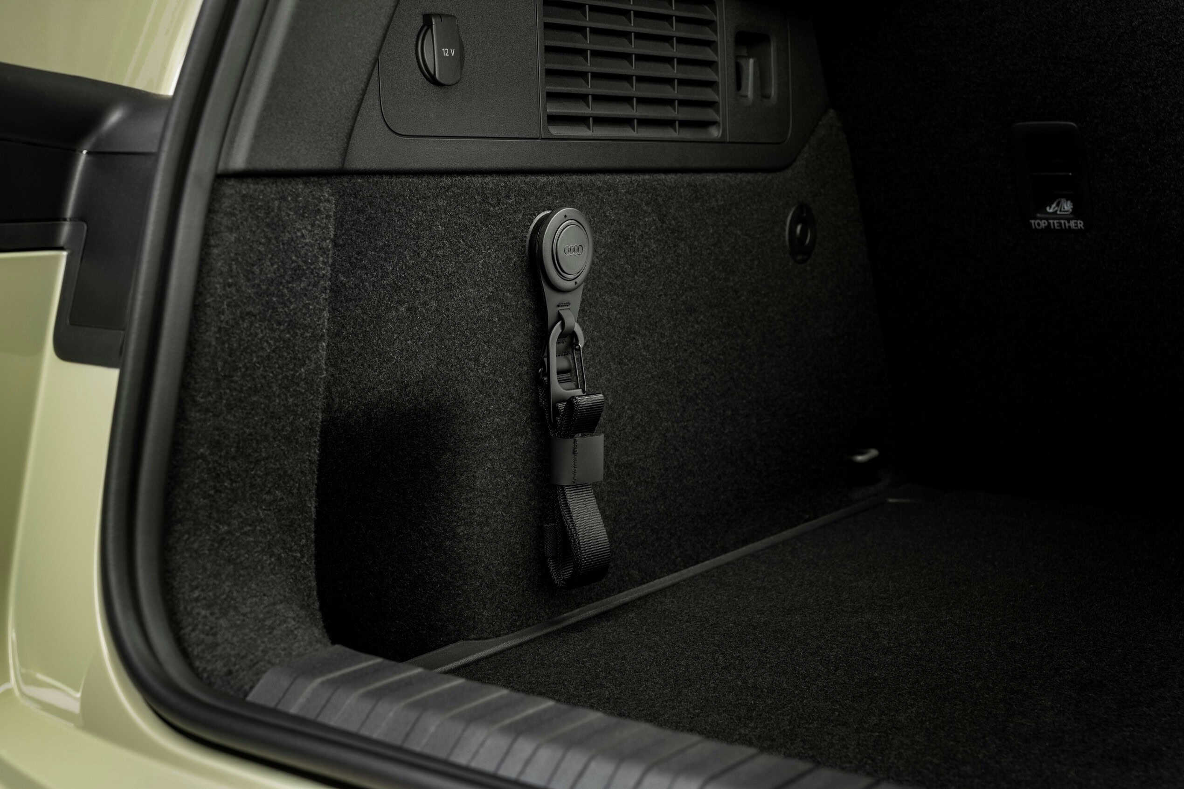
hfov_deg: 38.9
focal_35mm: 51
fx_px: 1677
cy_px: 394
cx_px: 592
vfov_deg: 26.5
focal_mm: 51
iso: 100
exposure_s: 1
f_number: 8
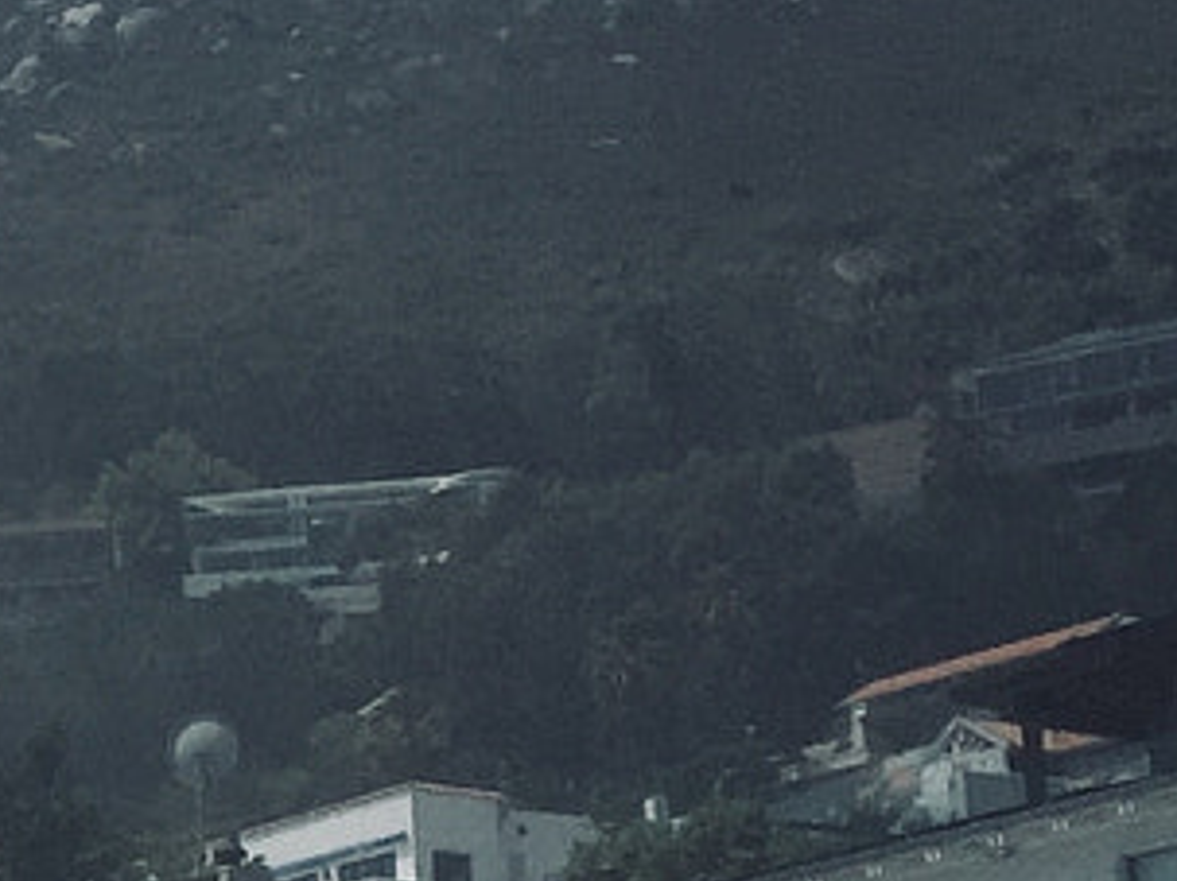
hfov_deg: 11.5
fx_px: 5200
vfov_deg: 9.6
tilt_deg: +13.5
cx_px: -1239
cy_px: 1017
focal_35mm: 153
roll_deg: -1.0
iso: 32
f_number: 2.2
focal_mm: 4.15
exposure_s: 1/6623
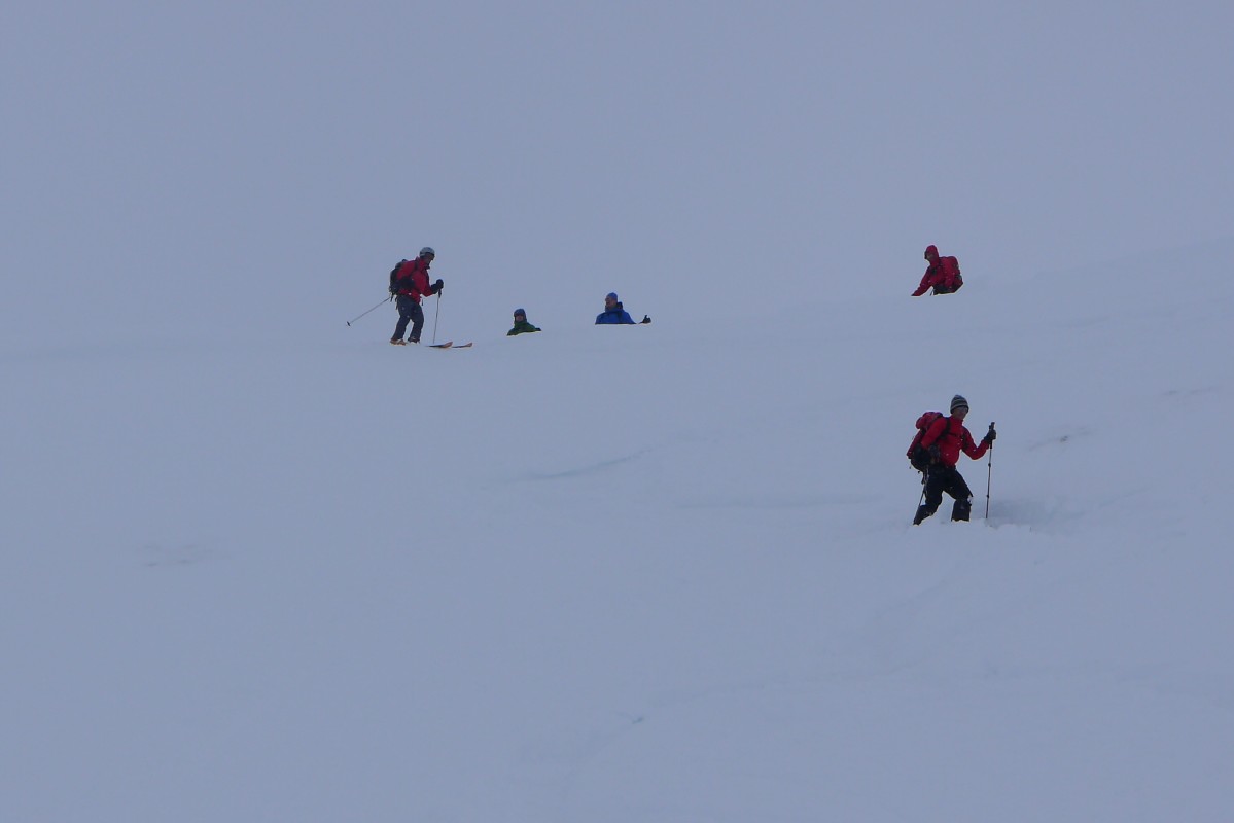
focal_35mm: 120
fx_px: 4114
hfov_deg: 17.1
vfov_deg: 11.4
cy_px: 412
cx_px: 617
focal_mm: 19.2
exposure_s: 1/800
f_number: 5
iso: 80
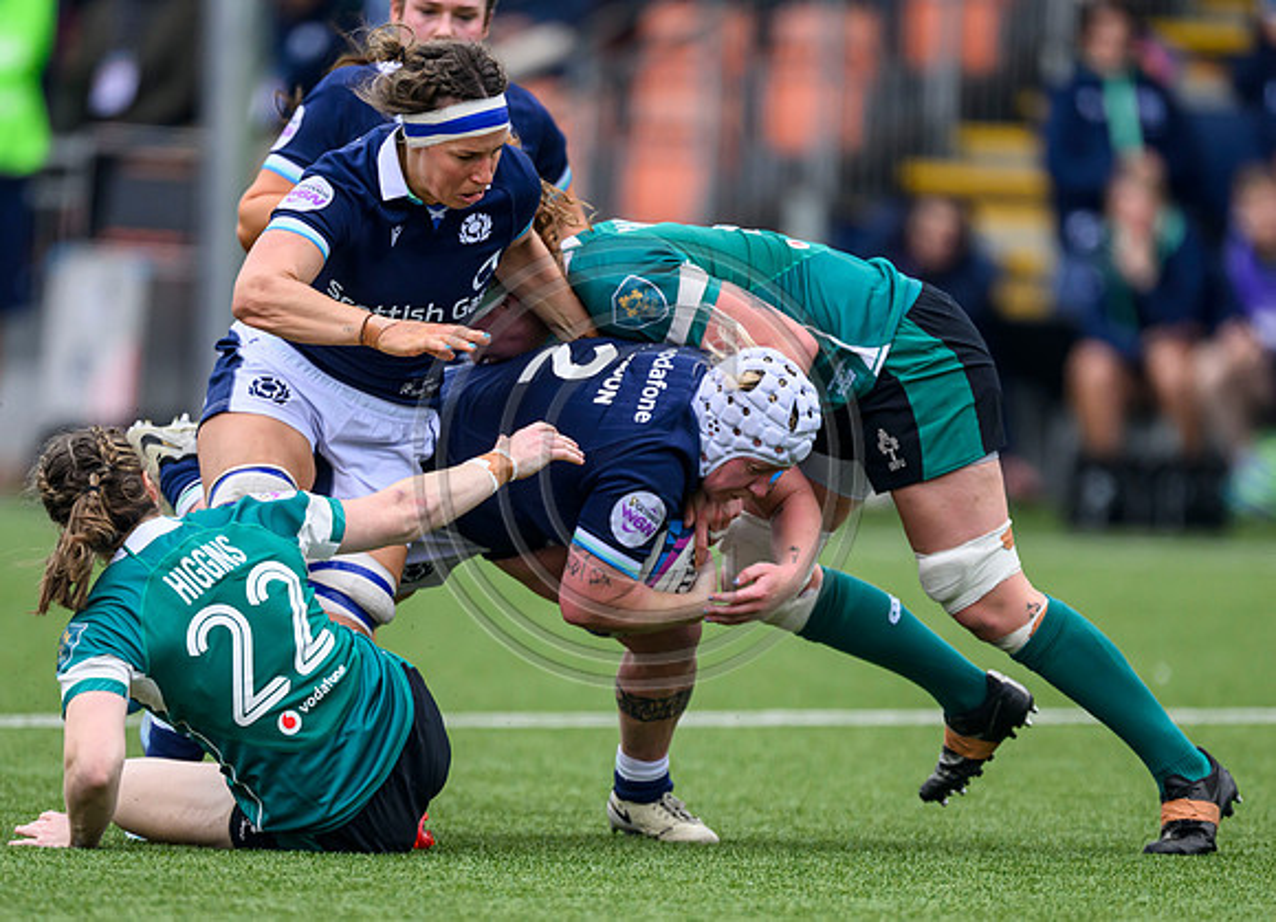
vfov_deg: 1.9
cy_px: 588
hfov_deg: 2.7
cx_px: 547
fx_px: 27451
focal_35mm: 755
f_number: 4
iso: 1000
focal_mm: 560
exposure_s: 1/3200
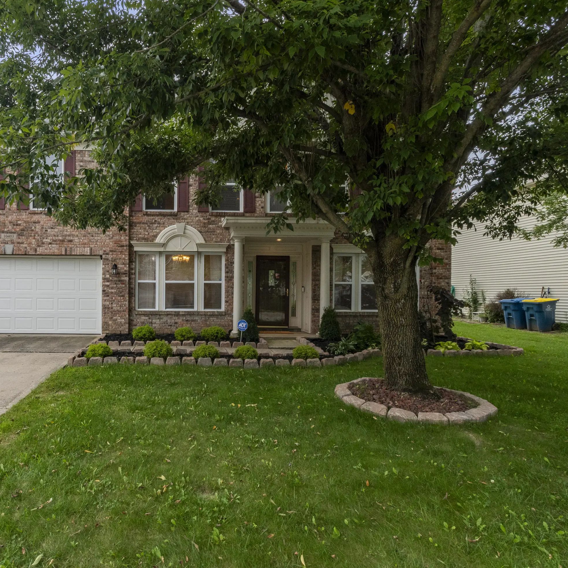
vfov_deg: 74.8
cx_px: 184
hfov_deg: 72.4
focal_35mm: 20
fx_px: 371
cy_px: 279
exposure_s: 1/25
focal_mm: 10
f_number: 11
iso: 400
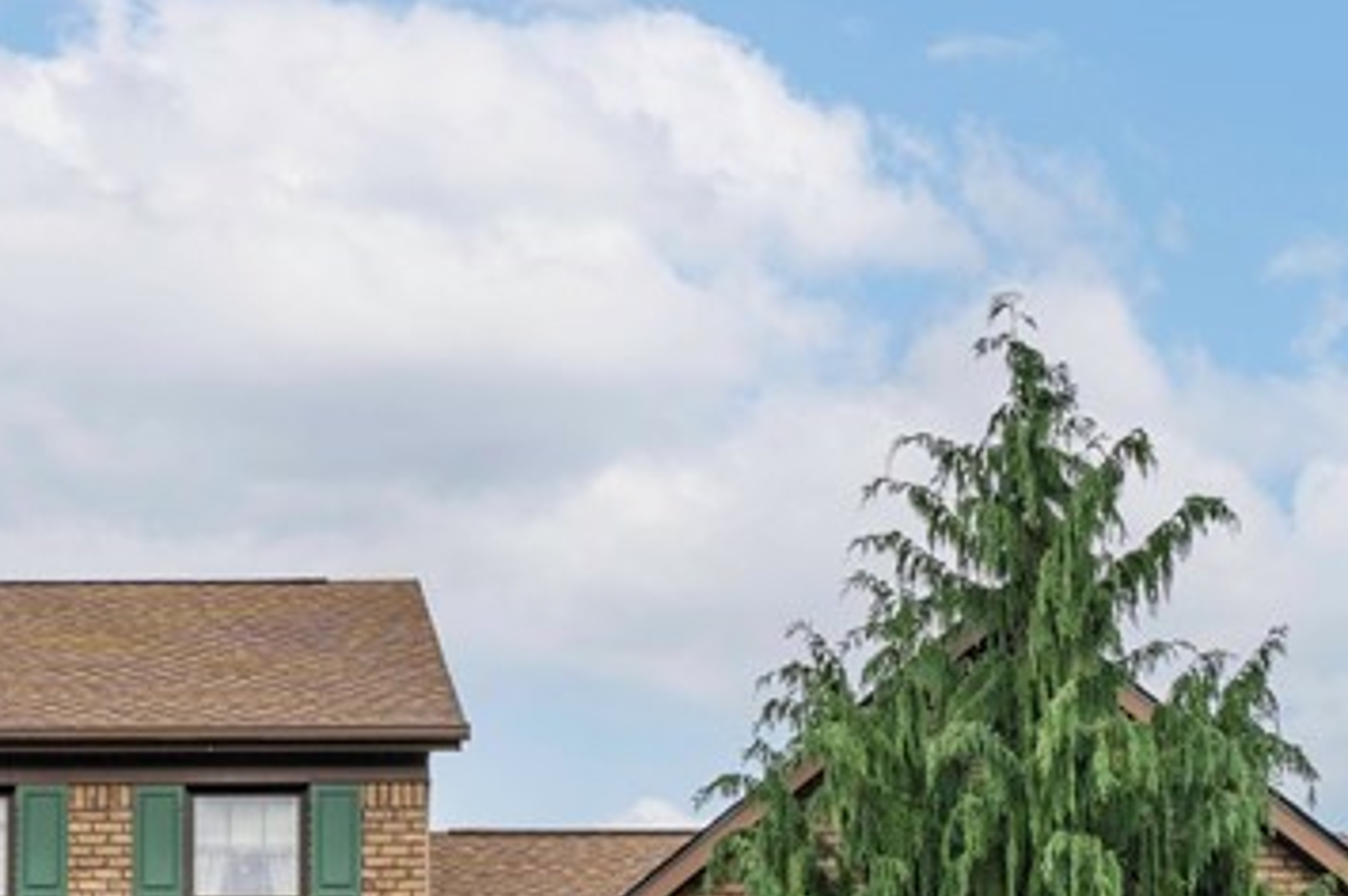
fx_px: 3666
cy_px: 1152
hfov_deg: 20.2
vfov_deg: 13.5
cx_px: 11
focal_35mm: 98
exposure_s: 1/1600
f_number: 8
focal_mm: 32
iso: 250
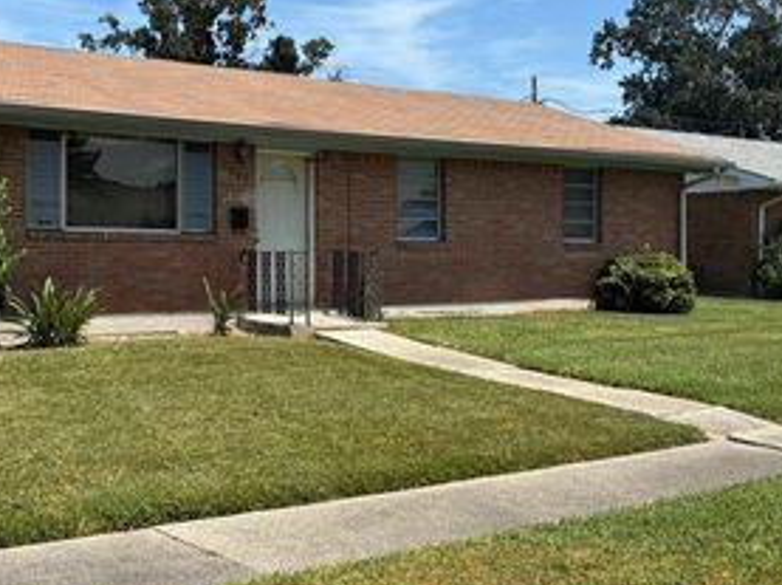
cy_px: 253
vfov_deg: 30.8
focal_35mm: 47
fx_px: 1060
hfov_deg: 40.2
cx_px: 299
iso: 50
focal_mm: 5.96
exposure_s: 1/3106
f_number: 1.6
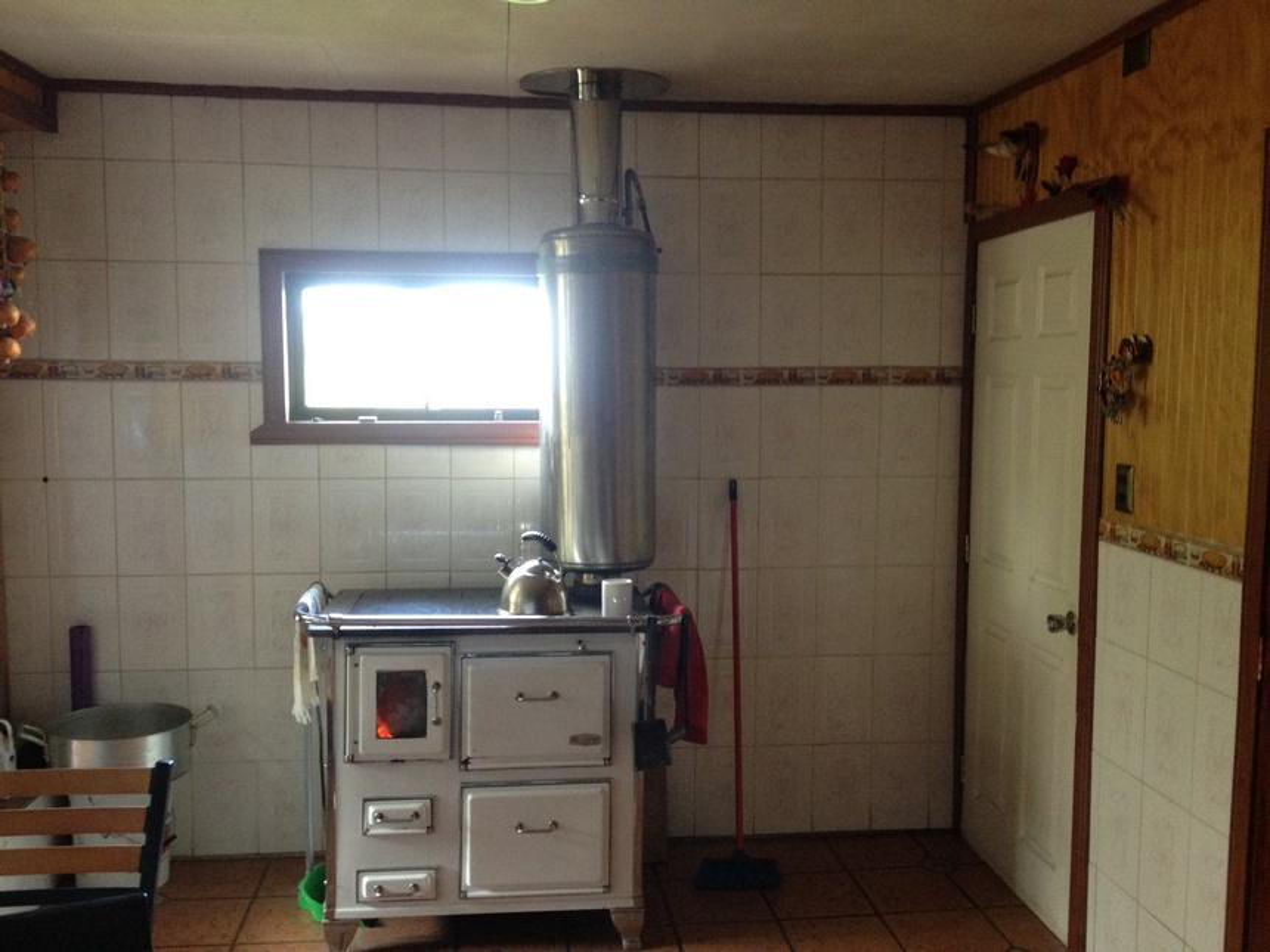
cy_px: 476
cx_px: 635
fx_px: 1284
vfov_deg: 40.7
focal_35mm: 35
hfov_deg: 52.6
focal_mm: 4.28
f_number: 2.4
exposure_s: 1/20
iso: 250
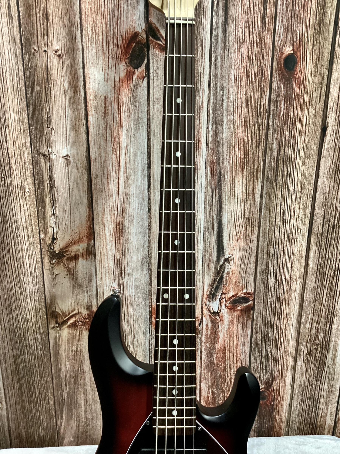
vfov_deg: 58.3
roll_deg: +0.0
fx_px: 406
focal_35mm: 31
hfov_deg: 45.5
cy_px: 227
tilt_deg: -19.2
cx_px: 170
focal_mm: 3.3
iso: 320
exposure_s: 1/40
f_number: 2.4
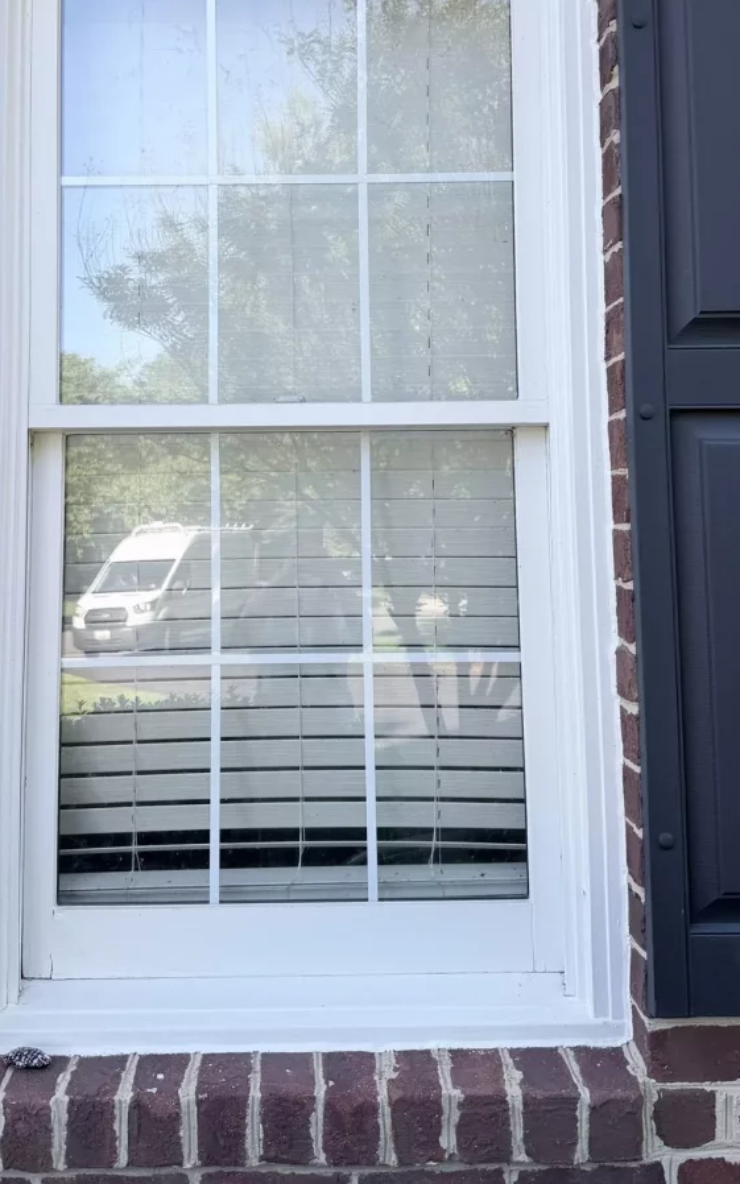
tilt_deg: +5.3
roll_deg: +0.4
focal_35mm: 34
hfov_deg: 37.2
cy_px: 422
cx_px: 313
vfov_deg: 55.8
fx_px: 1097
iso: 80
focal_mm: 6.76
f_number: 1.78
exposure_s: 1/567
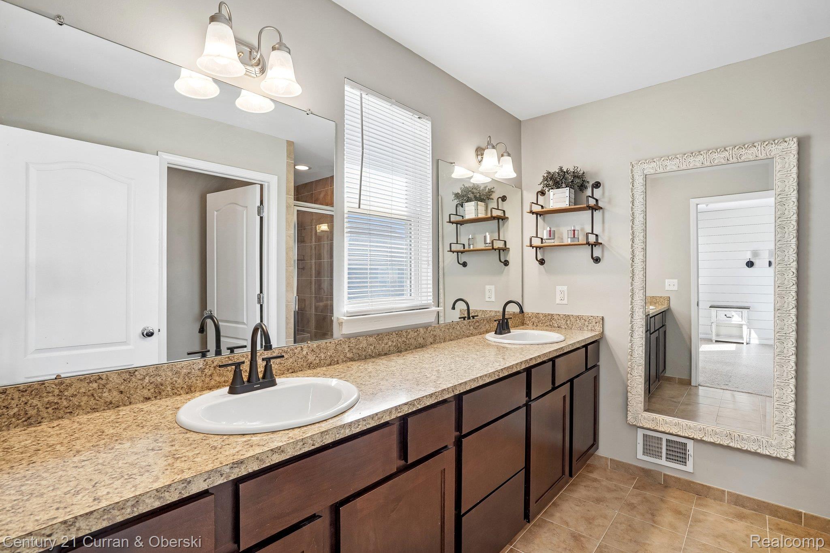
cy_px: 276
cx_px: 415
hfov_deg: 96.7
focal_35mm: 16
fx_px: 369
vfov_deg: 73.7
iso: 250
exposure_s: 1/50
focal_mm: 16
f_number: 8
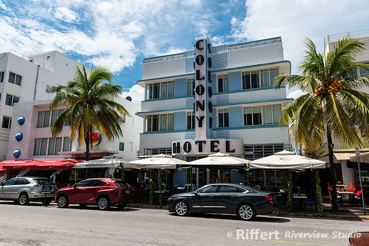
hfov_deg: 70.9
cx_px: 184
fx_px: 259
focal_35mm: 25
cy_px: 123
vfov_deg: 50.8
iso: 100
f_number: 11
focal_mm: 24
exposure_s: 1/250
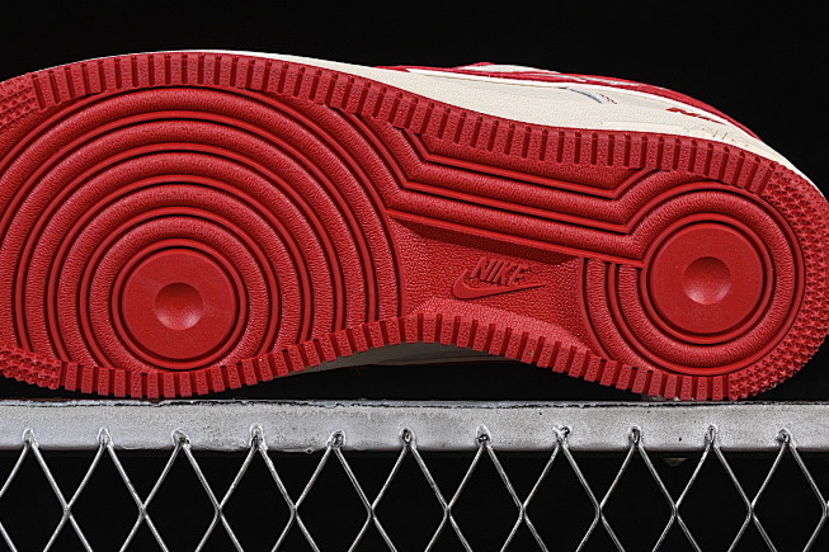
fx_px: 2855
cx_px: 362
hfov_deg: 16.5
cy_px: 113
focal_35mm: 124
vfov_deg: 11.0
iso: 160
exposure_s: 1/80
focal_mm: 50
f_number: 8
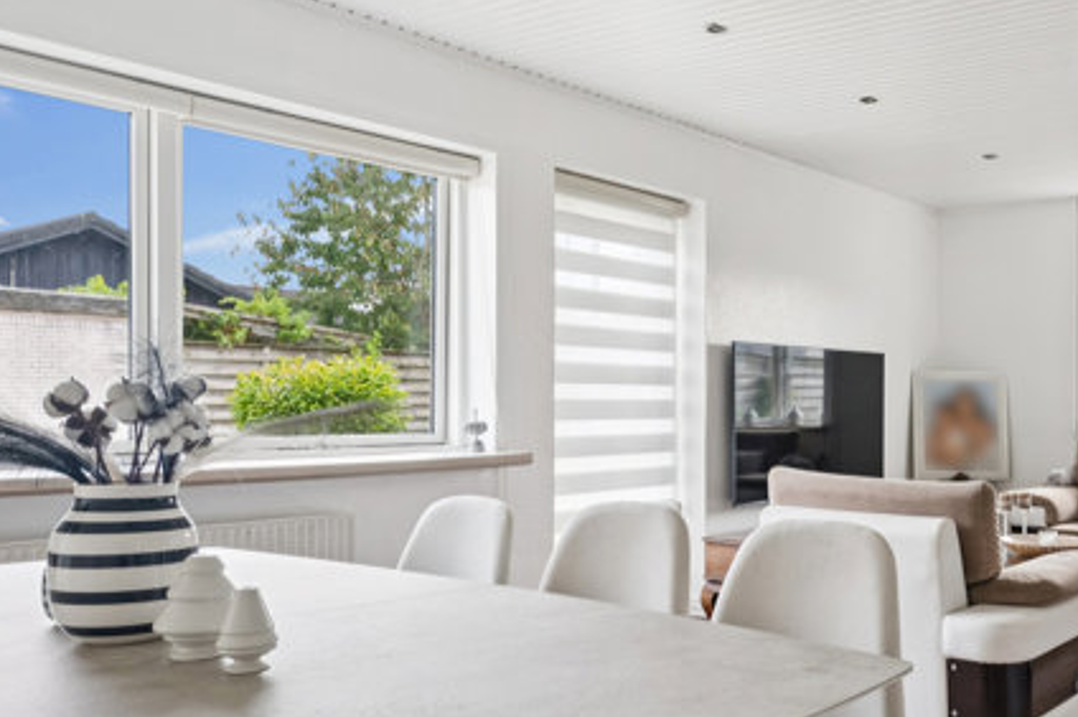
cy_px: 383
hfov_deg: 52.2
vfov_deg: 38.8
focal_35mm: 34
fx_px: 1017
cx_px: 864
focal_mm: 18
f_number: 7.1
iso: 800
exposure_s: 1/60
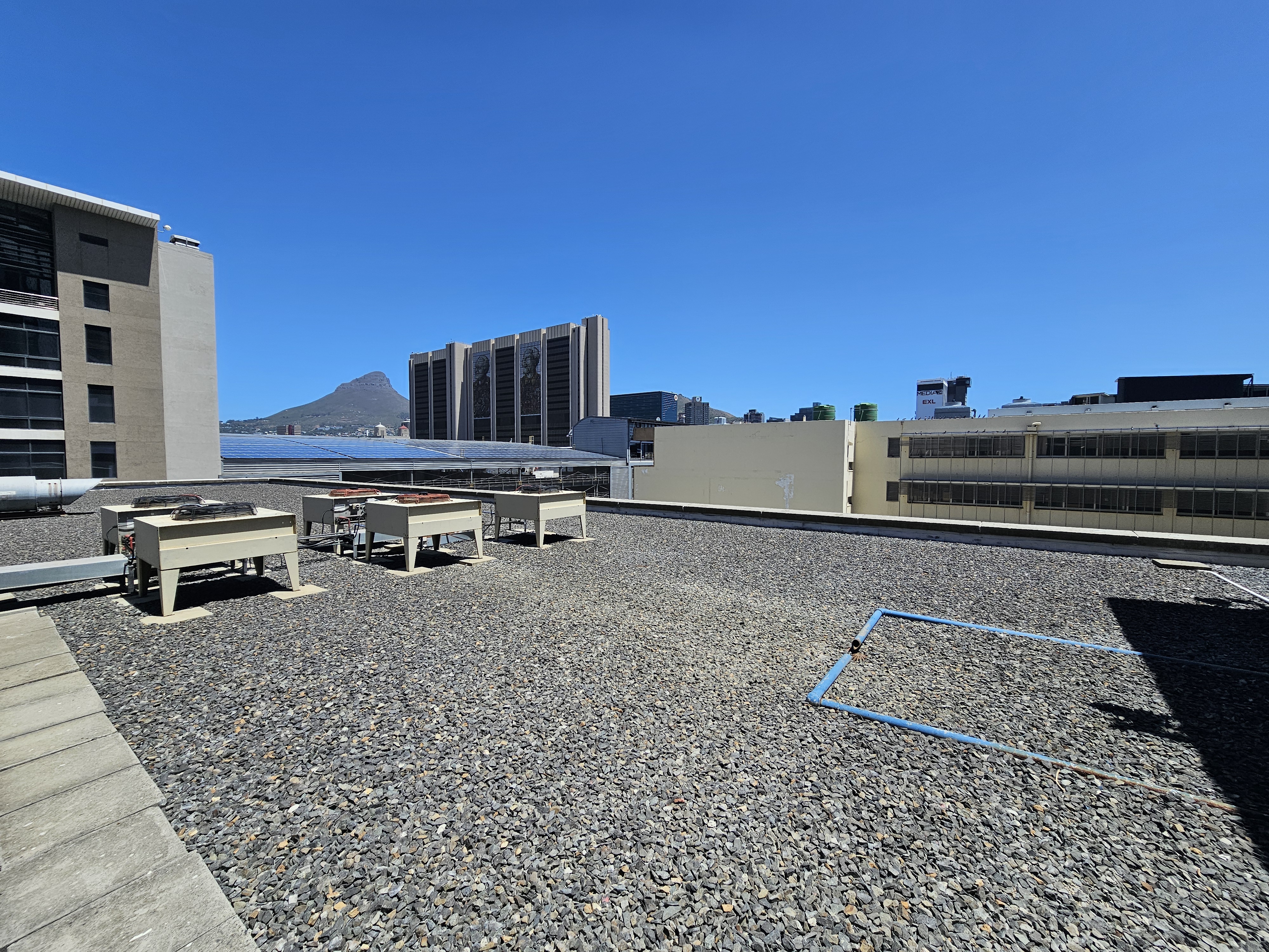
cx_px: 634
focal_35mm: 13
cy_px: 476
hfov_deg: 106.2
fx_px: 477
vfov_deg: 89.9
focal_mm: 2.2
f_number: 2.2
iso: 50
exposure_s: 1/2657
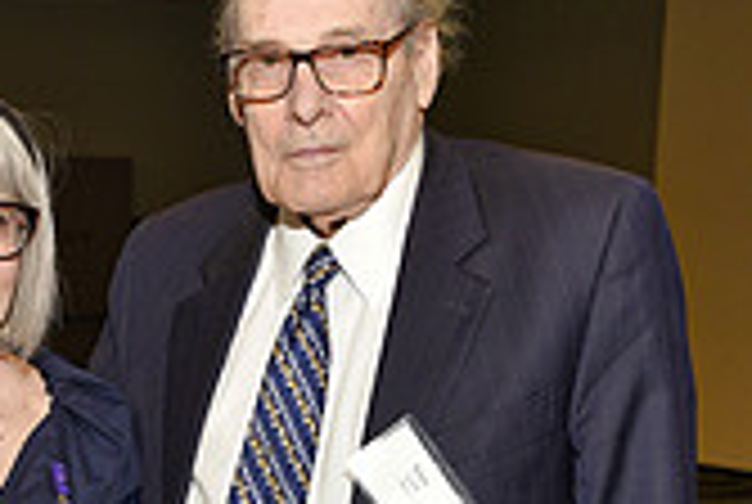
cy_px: 738
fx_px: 1800
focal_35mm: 86
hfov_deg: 23.4
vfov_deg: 14.9
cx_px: 194
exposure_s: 1/60
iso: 200
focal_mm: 32
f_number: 5
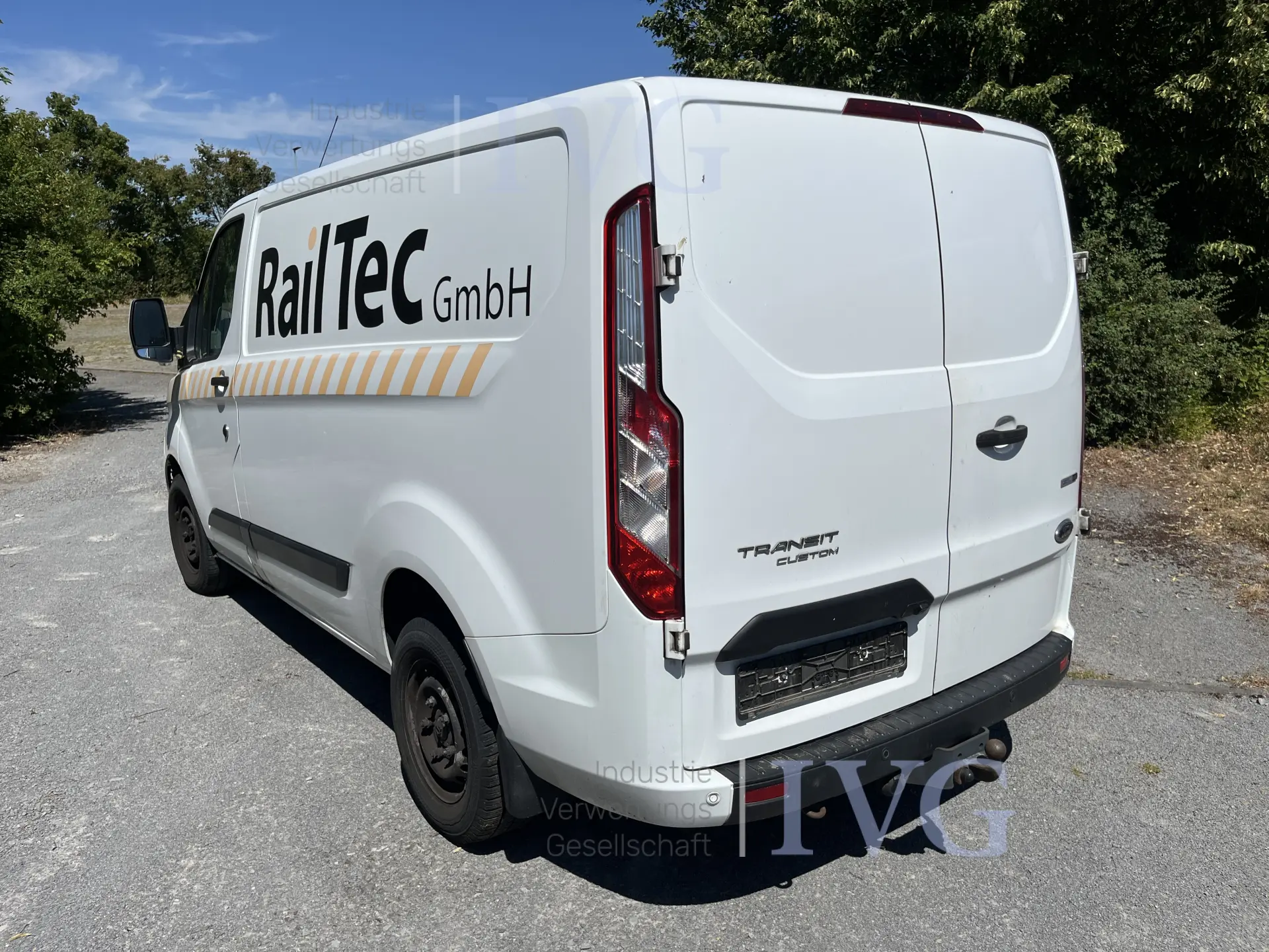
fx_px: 953
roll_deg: -2.4
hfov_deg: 67.3
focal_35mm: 26
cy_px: 476
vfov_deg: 53.1
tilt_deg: -12.6
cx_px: 634
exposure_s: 1/10870
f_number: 1.6
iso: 50
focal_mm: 5.1
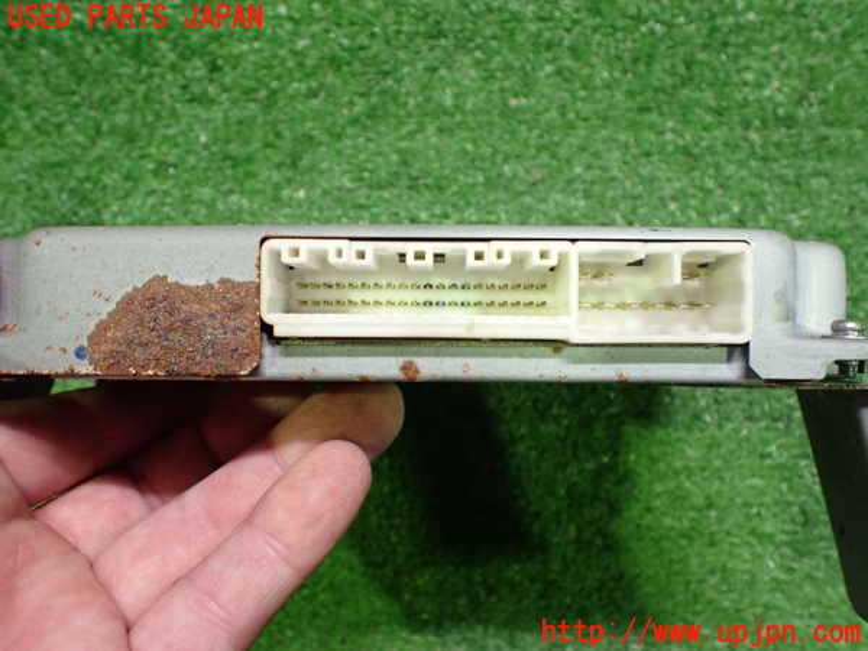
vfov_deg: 46.8
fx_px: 752
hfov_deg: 60.0
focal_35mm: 30
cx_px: 434
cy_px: 326
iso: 800
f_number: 2.3
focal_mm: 5.4
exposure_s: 1/60
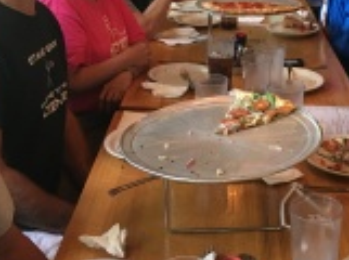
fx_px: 664
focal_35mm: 66
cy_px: 0
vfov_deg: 21.4
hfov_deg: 29.3
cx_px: 230
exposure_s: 1/30
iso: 160
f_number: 2.2
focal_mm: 4.15
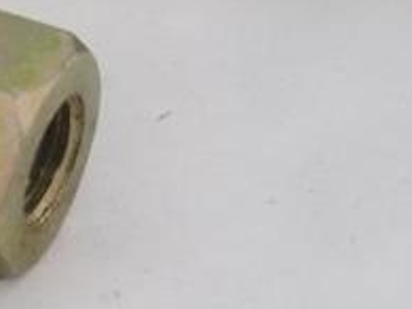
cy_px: -44
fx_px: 1368
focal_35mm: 115
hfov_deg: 16.1
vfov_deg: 12.6
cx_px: -144
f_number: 2.8
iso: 400
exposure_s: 1/50
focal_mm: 5.8
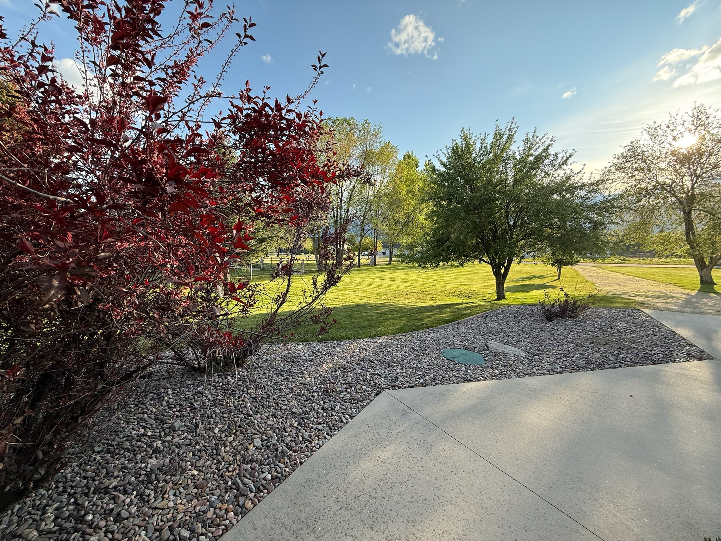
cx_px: 360
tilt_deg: -5.6
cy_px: 270
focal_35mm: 14
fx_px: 292
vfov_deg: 85.7
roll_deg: -0.3
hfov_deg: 102.1
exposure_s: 1/482
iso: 64
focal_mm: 2.22
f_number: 2.2
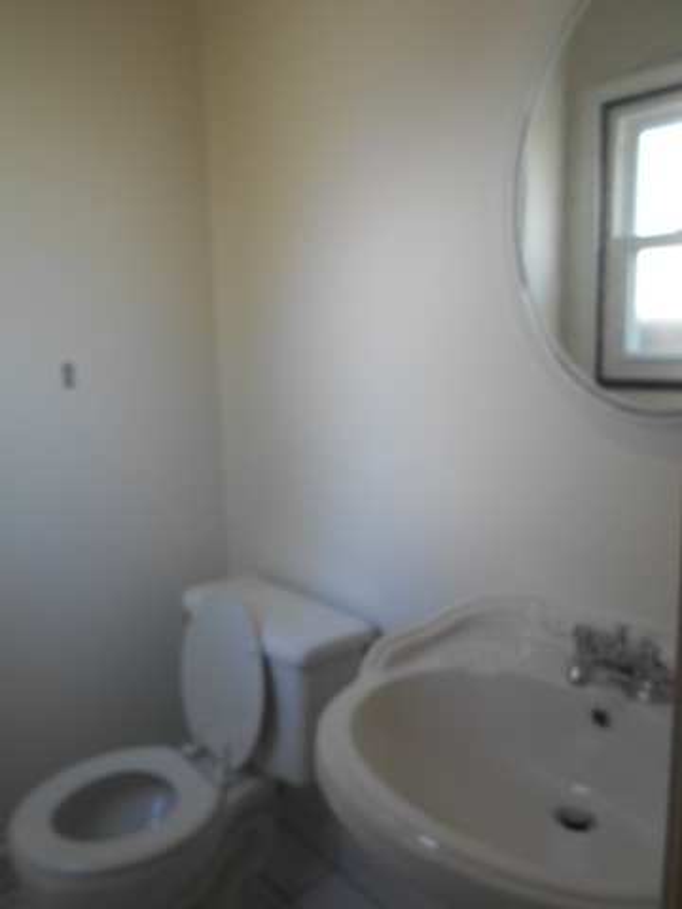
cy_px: 454
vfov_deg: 67.3
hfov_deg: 53.1
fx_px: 683
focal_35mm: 26
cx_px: 341
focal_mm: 4.6
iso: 160
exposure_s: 1/30
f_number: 3.2
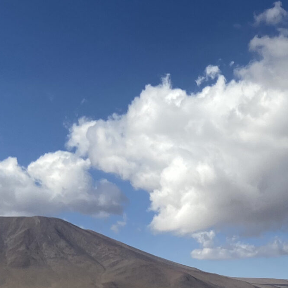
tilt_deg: -3.0
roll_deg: -0.7
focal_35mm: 88
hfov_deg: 18.1
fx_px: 828
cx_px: 397
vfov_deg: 18.3
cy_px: 382
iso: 32
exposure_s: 1/4115
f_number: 1.8
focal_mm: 4.25
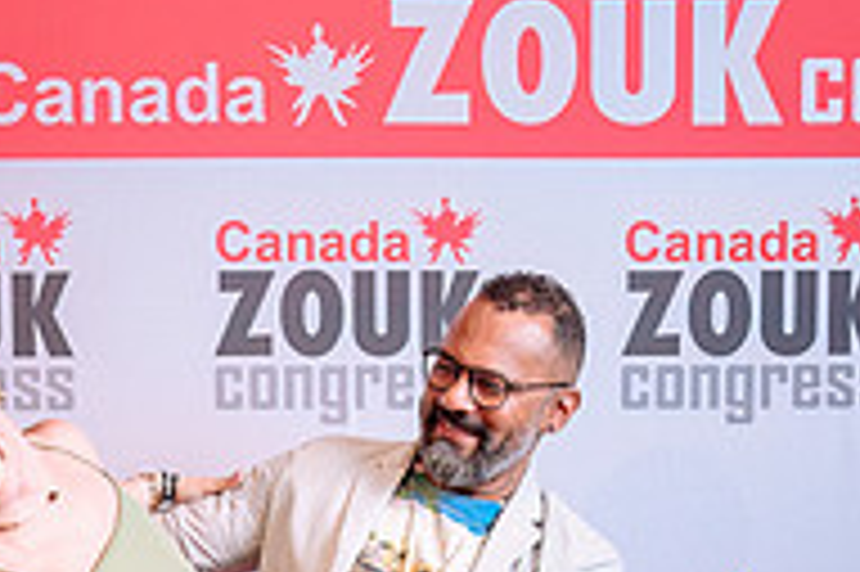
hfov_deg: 19.8
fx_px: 2458
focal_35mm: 103
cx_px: 336
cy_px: 753
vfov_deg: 12.8
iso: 500
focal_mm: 30
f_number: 4
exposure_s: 1/125
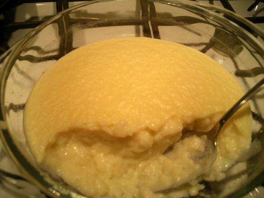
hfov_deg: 52.6
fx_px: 267
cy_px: 99
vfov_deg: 40.7
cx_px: 132
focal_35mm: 35
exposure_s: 1/100
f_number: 4.2
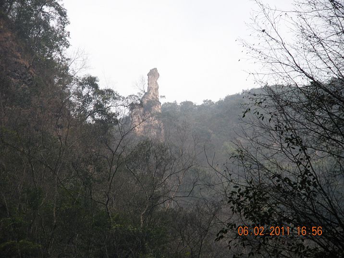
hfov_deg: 11.0
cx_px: 172
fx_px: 1789
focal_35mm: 180
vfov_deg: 8.2
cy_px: 129
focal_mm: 31.5
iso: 112
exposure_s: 1/138
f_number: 5.6
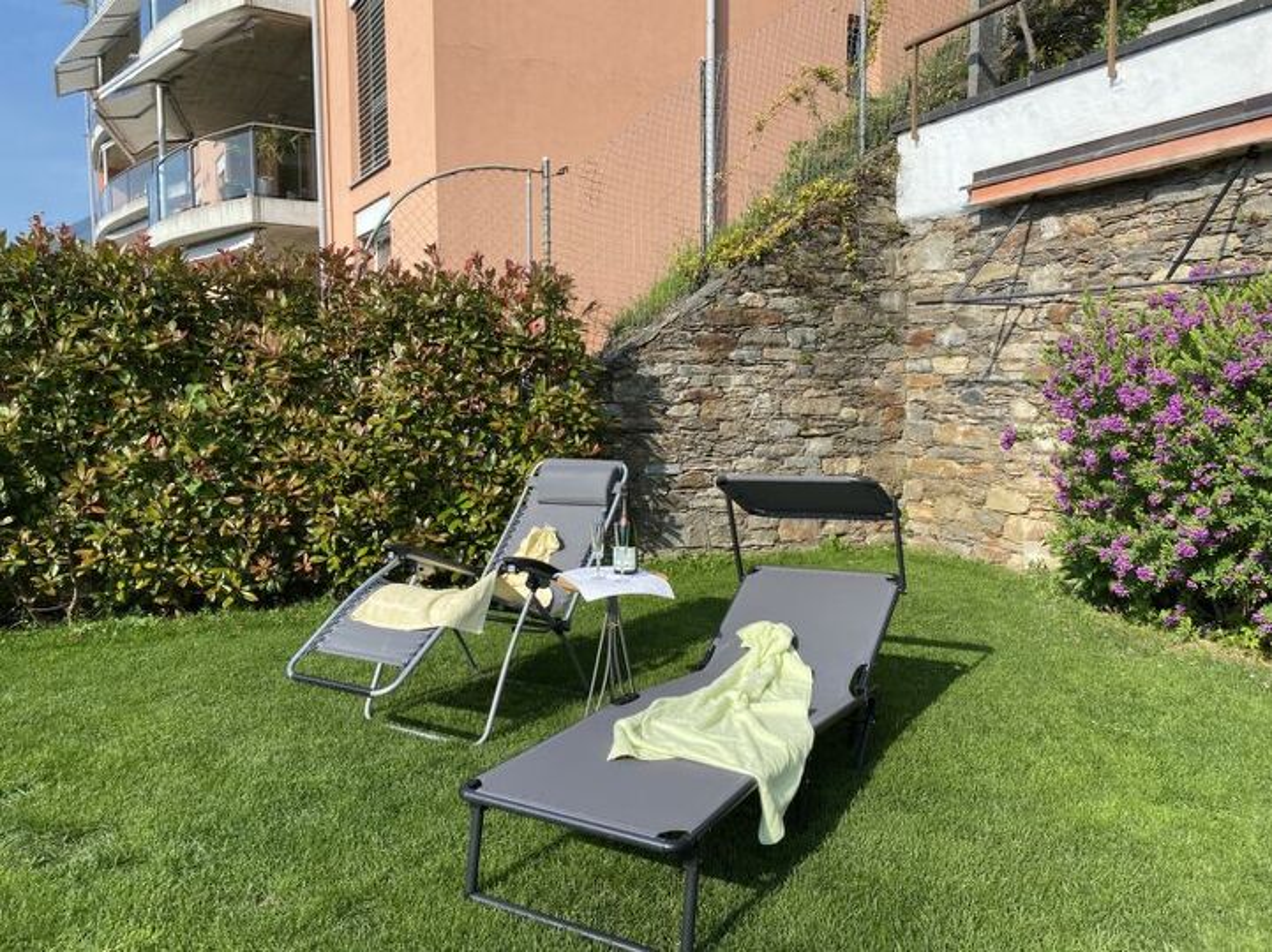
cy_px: 476
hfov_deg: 67.3
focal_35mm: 26
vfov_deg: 53.0
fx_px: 955
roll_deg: +0.2
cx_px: 636
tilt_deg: -5.2
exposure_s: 1/2183
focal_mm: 4.25
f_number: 1.8
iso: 32
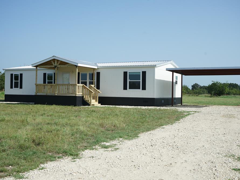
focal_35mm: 42
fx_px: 291
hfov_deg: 44.8
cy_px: 90
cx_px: 125
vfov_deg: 34.3
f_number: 8
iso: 100
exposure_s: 1/250
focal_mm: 38
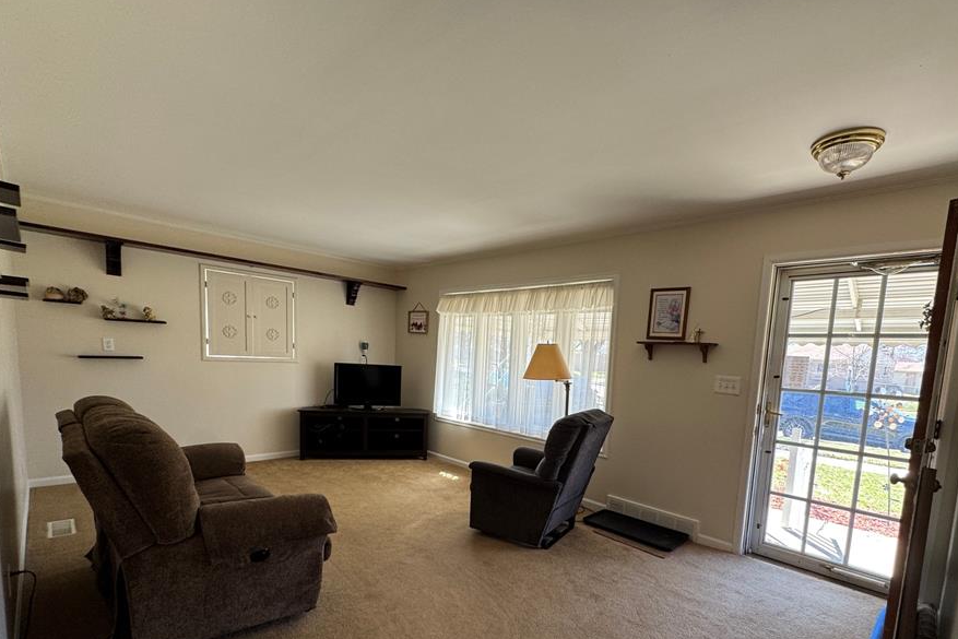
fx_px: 452
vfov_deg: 69.1
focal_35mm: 17
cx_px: 518
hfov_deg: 93.1
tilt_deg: -7.6
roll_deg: -2.9
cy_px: 406
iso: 160
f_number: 2.2
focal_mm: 2.22
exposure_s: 1/120
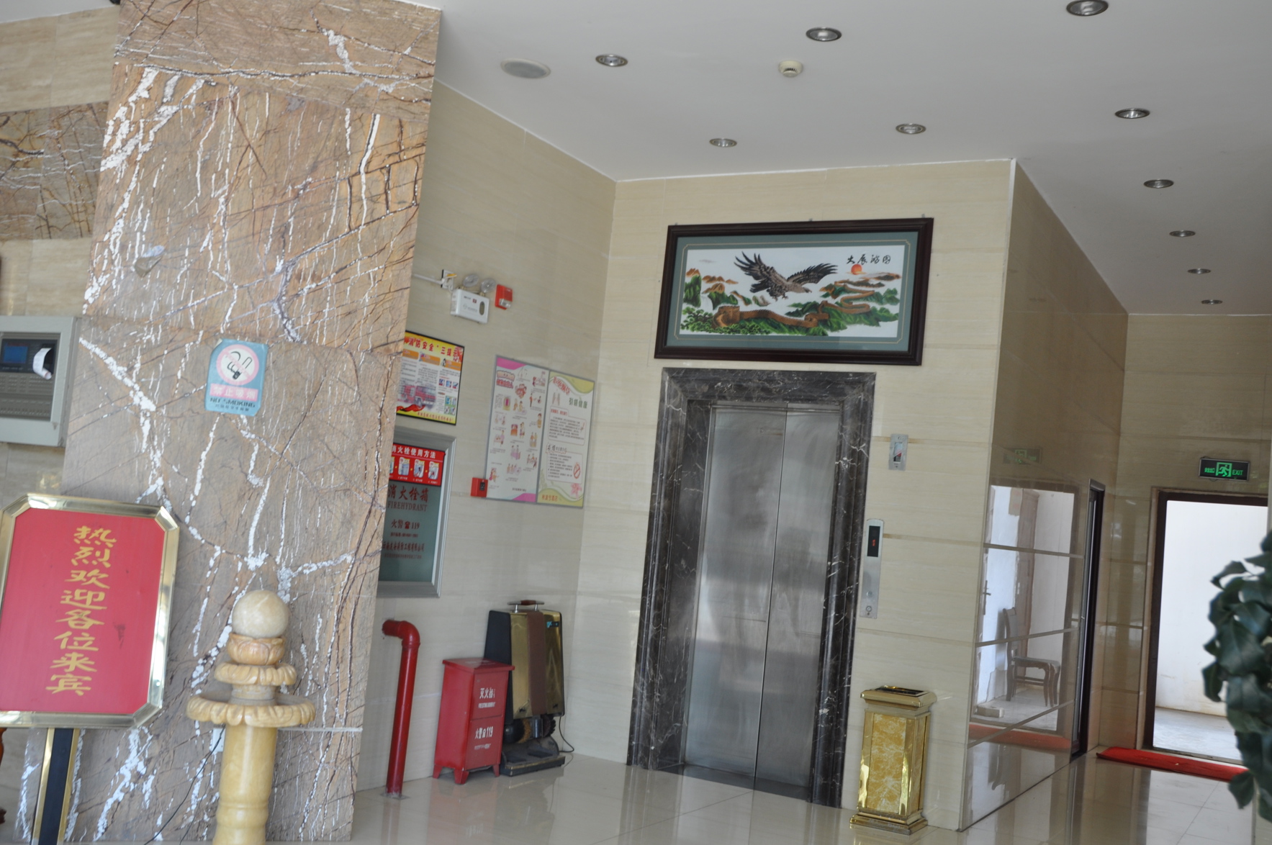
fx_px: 1271
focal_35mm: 36
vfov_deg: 36.8
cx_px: 636
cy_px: 422
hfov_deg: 53.2
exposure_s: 1/30
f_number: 5.6
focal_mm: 24
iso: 220
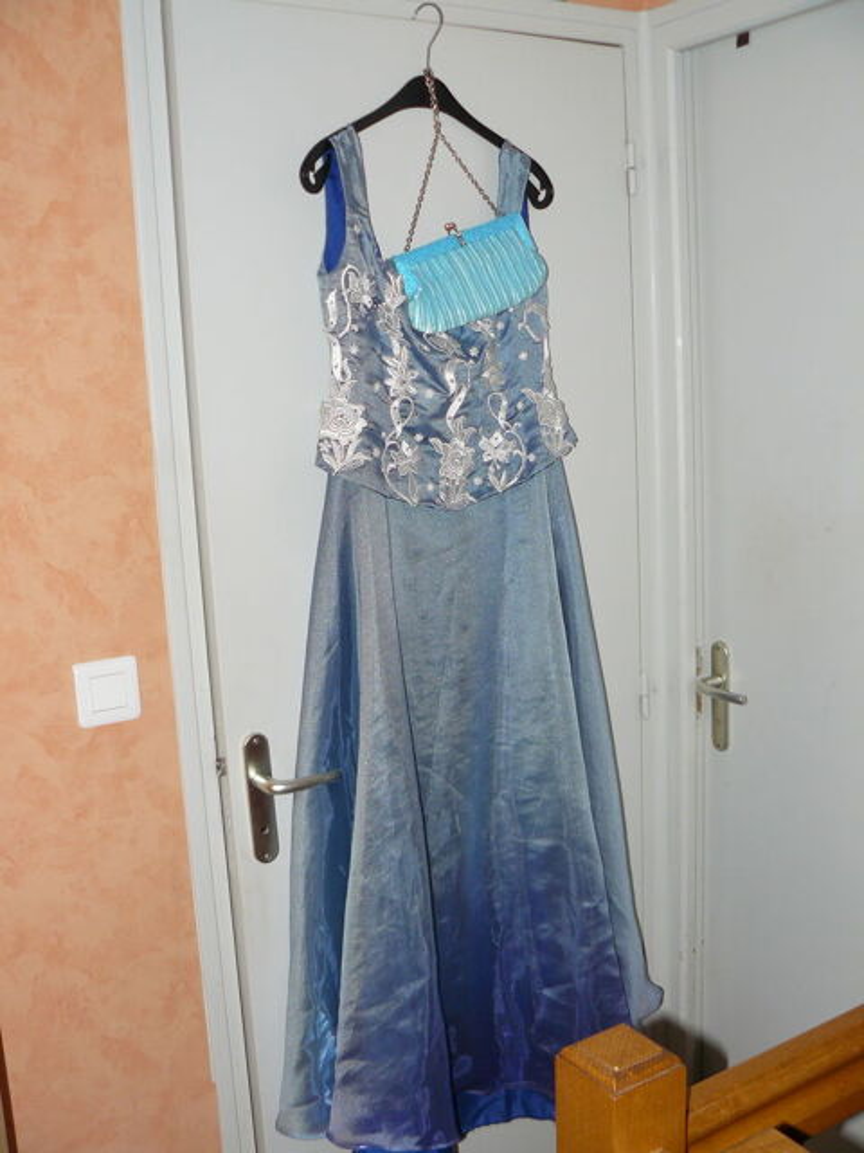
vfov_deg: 51.4
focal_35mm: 36
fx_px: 1198
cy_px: 576
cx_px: 432
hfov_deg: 39.7
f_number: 2.8
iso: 100
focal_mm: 6
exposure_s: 1/50
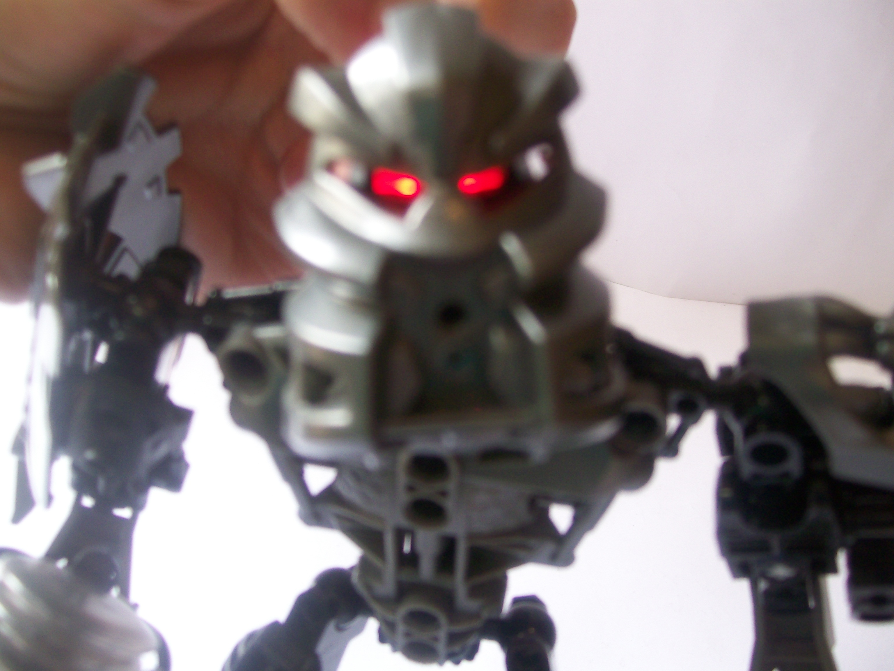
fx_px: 930
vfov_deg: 39.7
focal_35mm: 36
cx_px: 447
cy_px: 336
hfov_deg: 51.4
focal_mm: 6
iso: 85
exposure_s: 1/32
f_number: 2.7
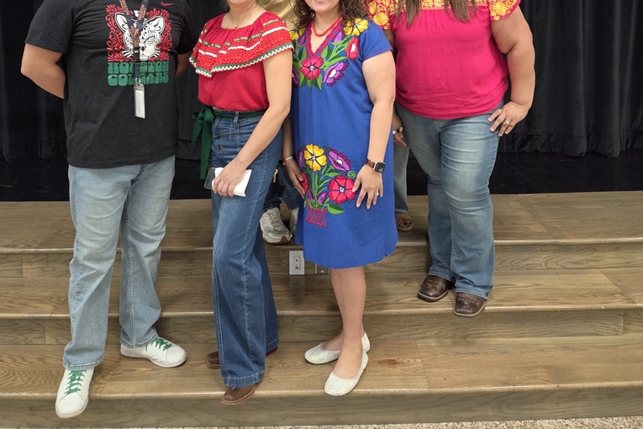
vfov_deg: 38.1
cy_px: 37
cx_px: 321
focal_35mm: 32
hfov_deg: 58.7
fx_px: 572
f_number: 1.8
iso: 1000
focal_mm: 5.4
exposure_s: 1/120
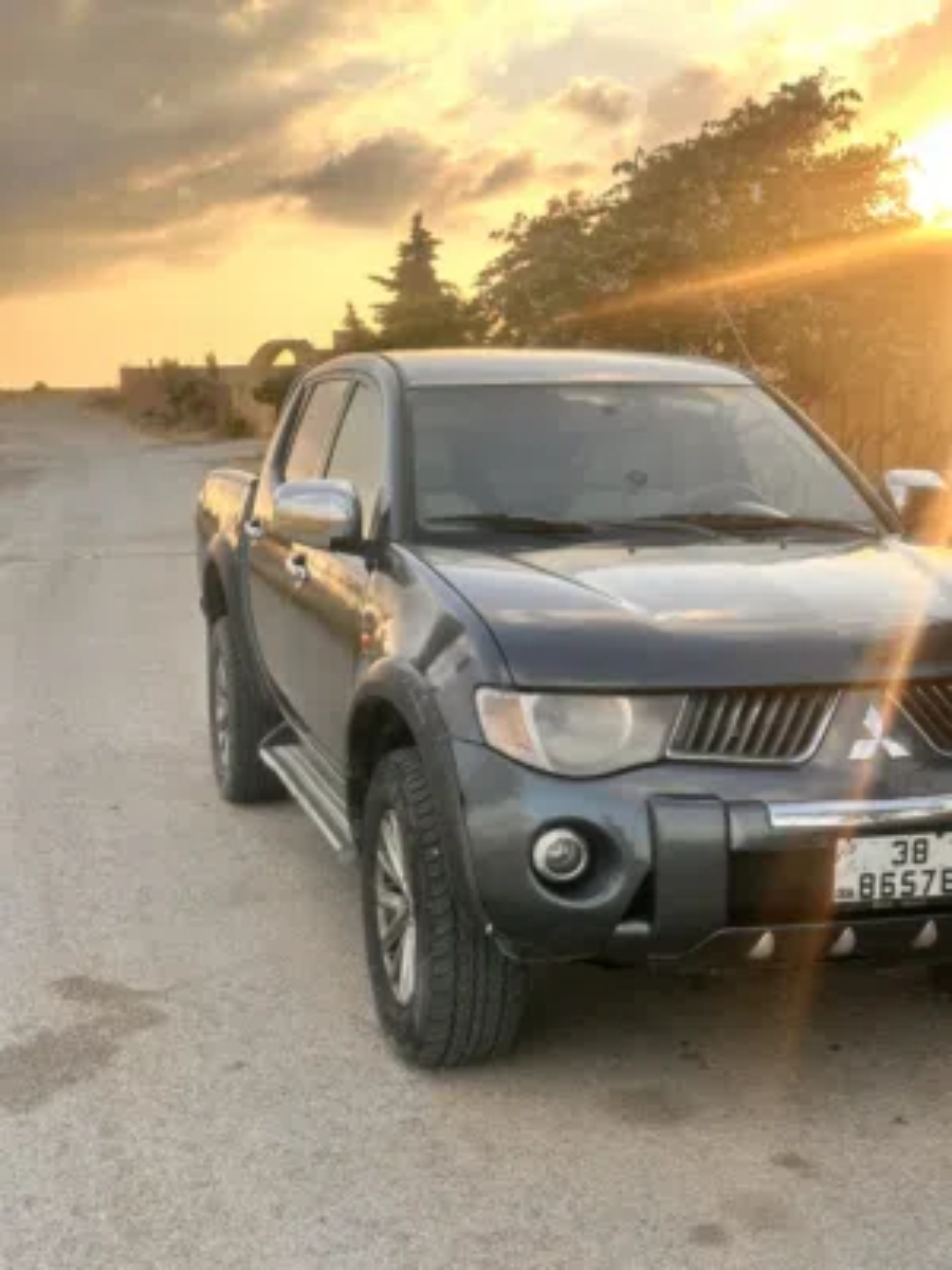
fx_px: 1760
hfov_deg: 30.3
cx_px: 476
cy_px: 635
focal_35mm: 48
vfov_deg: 39.7
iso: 64
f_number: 1.78
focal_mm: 6.86
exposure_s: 1/729
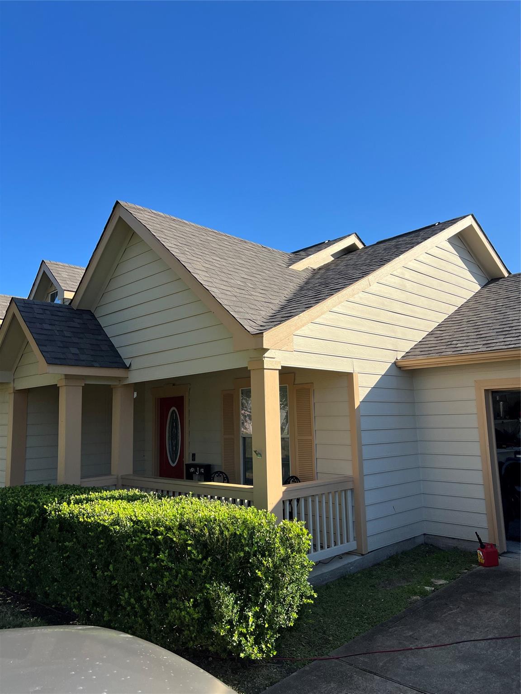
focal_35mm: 26
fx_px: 522
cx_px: 260
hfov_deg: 53.1
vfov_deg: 67.3
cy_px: 347
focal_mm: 5.7
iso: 50
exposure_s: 1/2632
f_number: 1.5
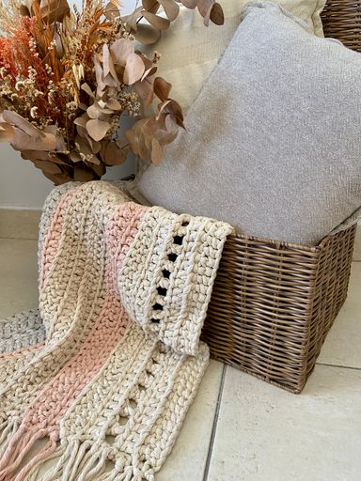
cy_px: 240
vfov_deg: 67.3
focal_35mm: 26
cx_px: 180
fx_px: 362
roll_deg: +3.0
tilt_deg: -22.2
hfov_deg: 53.1
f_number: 1.8
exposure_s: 1/60
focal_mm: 4.25
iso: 320
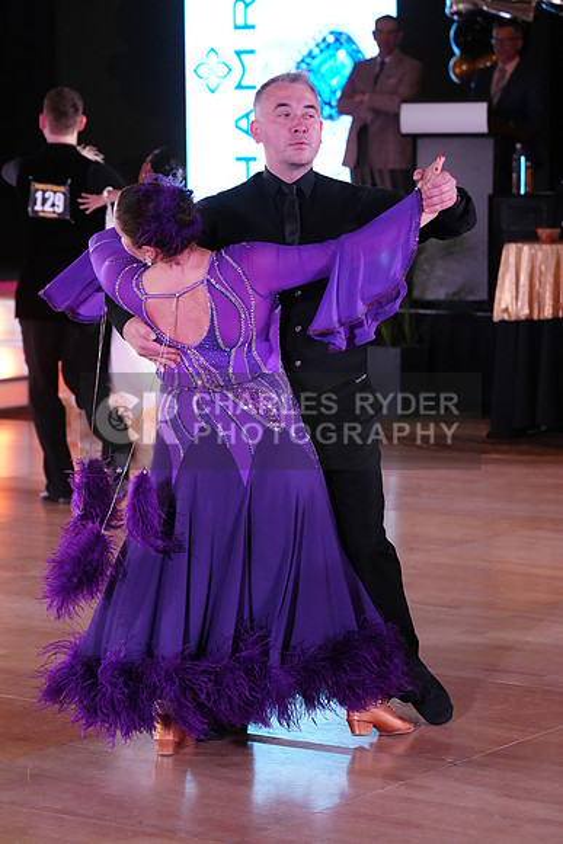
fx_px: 2602
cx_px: 282
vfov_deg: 18.4
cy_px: 422
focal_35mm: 111
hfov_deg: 12.3
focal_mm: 111
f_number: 5
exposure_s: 1/400
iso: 6400
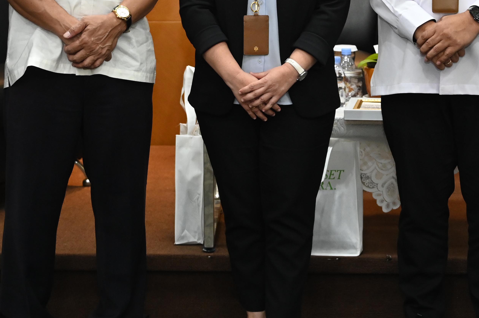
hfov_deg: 17.4
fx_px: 1569
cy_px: -46
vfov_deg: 11.4
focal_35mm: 118
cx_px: 262
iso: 2500
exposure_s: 1/200
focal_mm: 49
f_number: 4
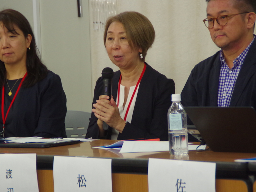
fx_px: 1494
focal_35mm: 202
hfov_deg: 9.8
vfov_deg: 7.4
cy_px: 94
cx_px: 116
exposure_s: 1/200
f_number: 5.6
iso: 1600
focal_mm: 118
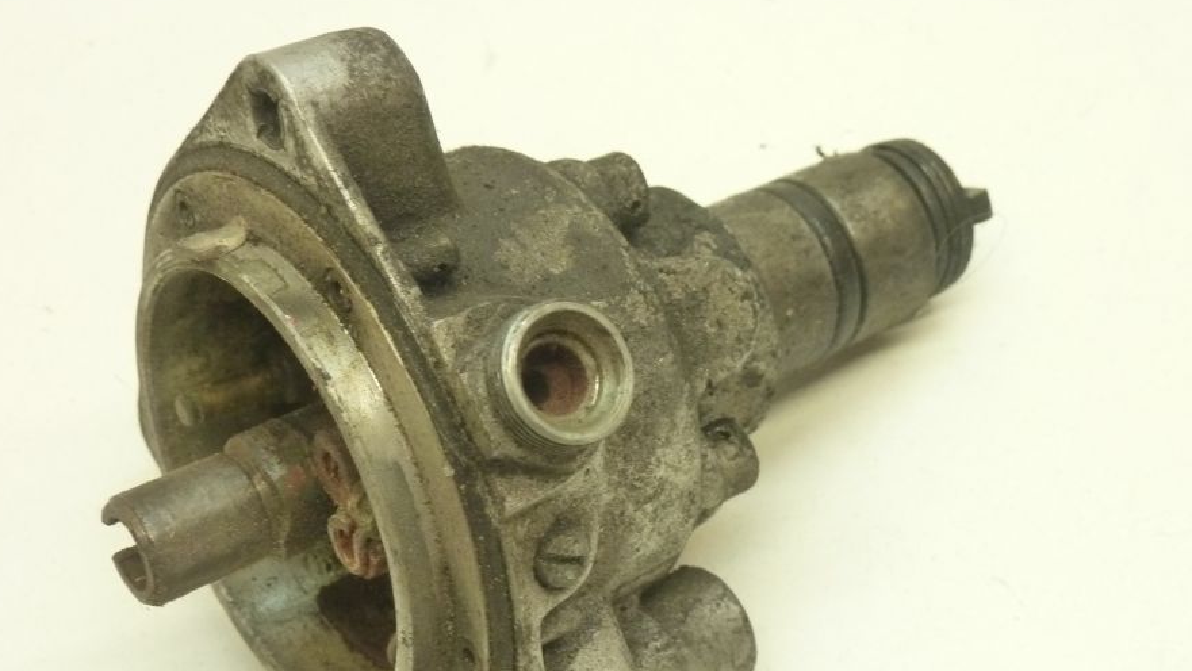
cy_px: 453
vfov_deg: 20.0
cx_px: 591
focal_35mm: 60
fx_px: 1897
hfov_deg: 34.9
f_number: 3.8
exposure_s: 1/20
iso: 400
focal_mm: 8.5
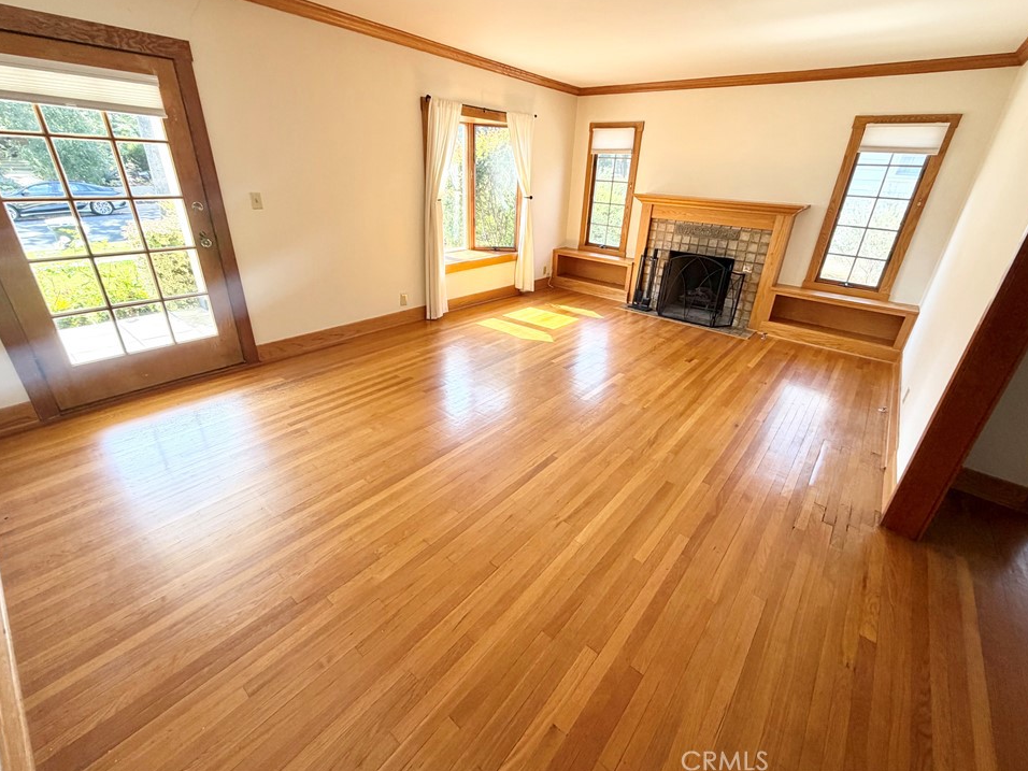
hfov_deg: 98.2
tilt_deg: -23.8
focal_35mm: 15
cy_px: 363
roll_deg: -2.8
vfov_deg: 81.7
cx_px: 527
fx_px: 445
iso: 125
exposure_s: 1/121
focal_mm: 2.22
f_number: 2.2
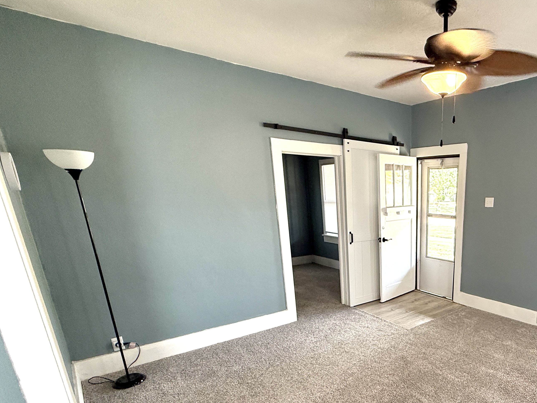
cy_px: 291
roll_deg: -0.3
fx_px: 341
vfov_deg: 58.6
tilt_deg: -15.9
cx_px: 404
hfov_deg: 71.1
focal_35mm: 22
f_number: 2.2
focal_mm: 2.22
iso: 160
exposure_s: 1/99
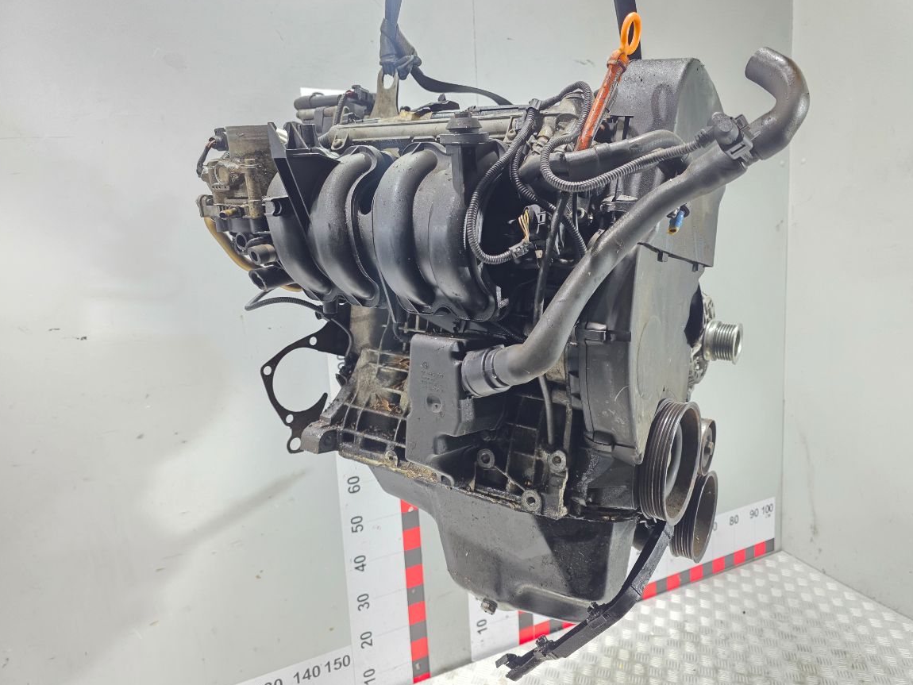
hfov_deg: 71.6
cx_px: 464
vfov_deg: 56.8
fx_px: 633
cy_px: 336
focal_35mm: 24
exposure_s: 1/100
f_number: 1.7
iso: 640
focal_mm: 6.3
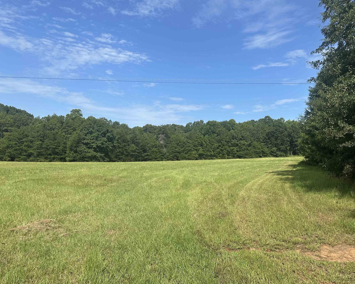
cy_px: 143
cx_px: 194
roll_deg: -2.3
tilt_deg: +3.4
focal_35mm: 26
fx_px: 273
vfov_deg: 54.9
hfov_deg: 65.9
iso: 80
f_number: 1.78
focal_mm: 6.86
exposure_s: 1/4762
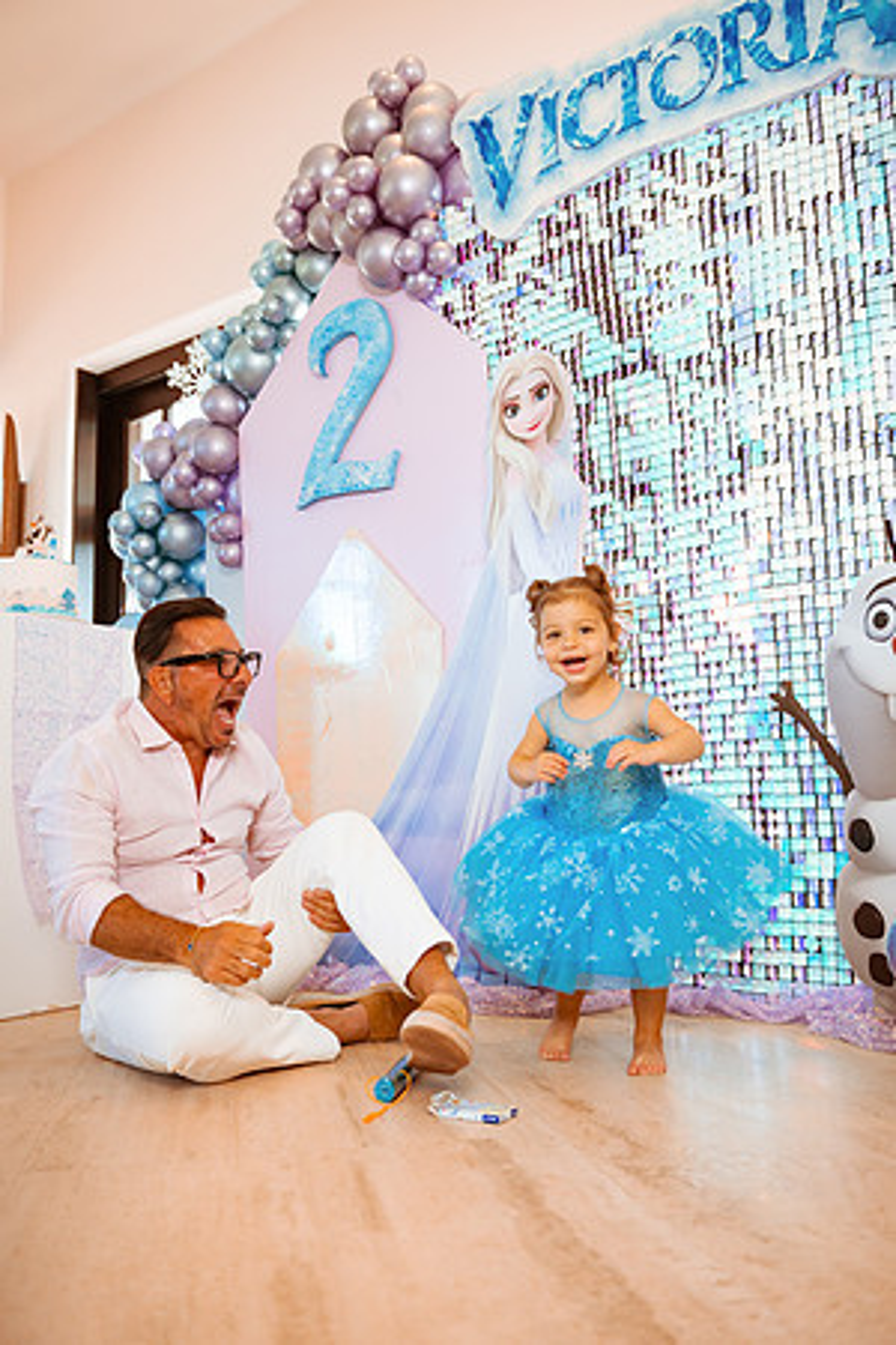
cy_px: 672
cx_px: 448
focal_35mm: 31
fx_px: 1157
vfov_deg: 60.3
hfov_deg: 42.3
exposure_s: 1/400
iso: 800
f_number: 3.5
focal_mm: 31
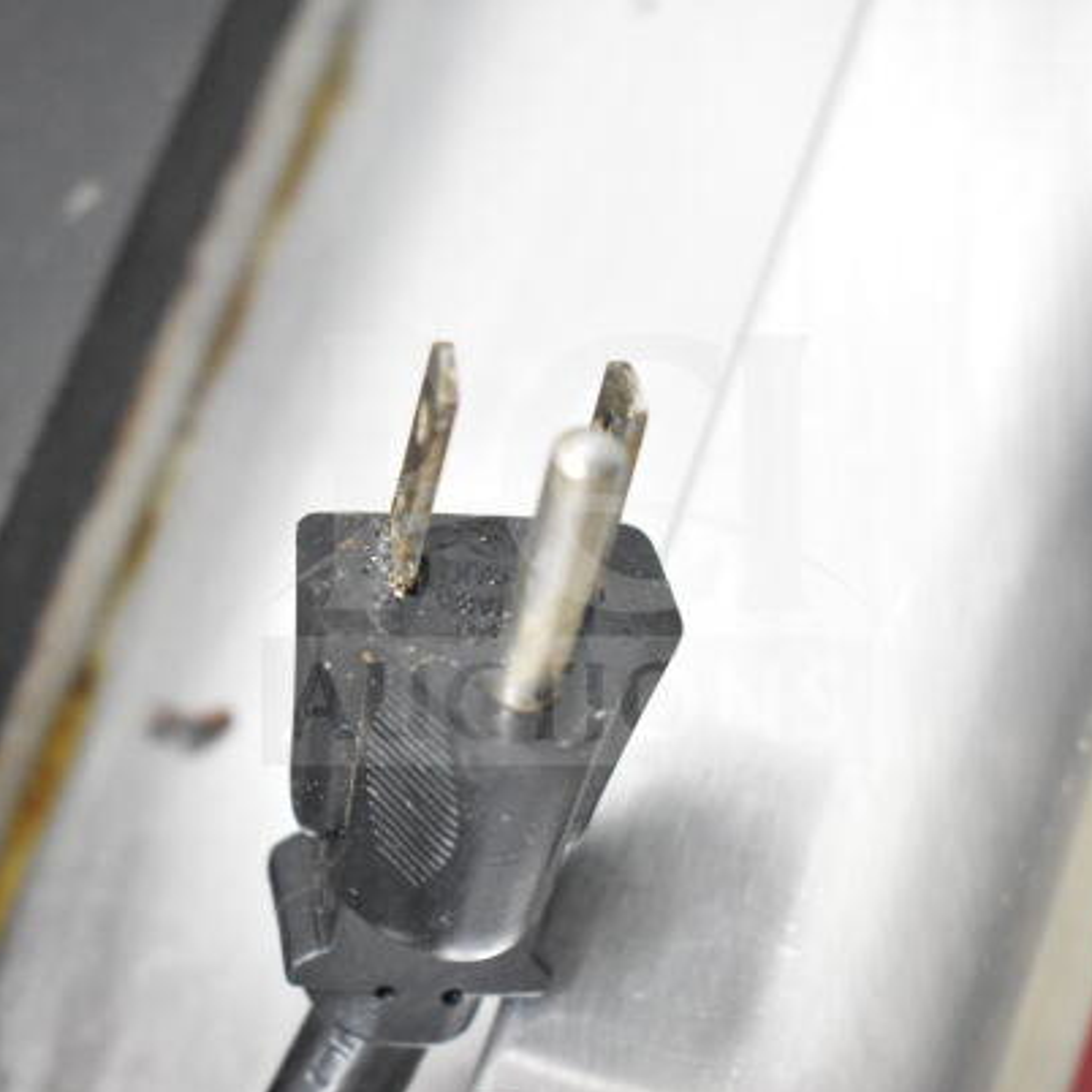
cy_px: 550
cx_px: 565
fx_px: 3176
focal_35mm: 89
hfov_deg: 19.5
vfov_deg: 19.5
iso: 7200
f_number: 5.3
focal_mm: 46
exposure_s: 1/80
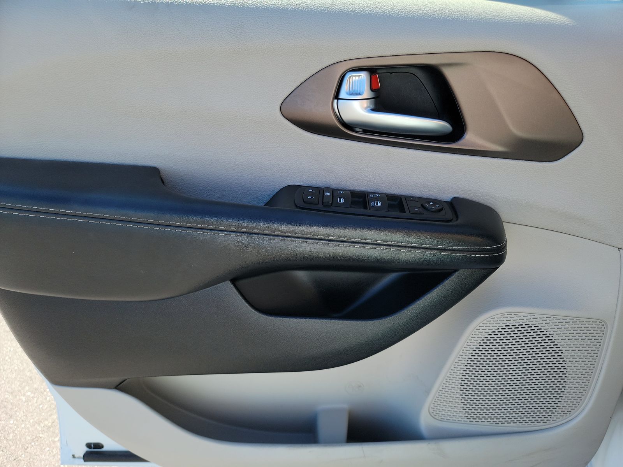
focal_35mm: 24
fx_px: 432
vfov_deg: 56.8
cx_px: 312
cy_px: 234
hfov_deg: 71.6
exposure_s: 1/189
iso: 50
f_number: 1.8
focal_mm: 6.7
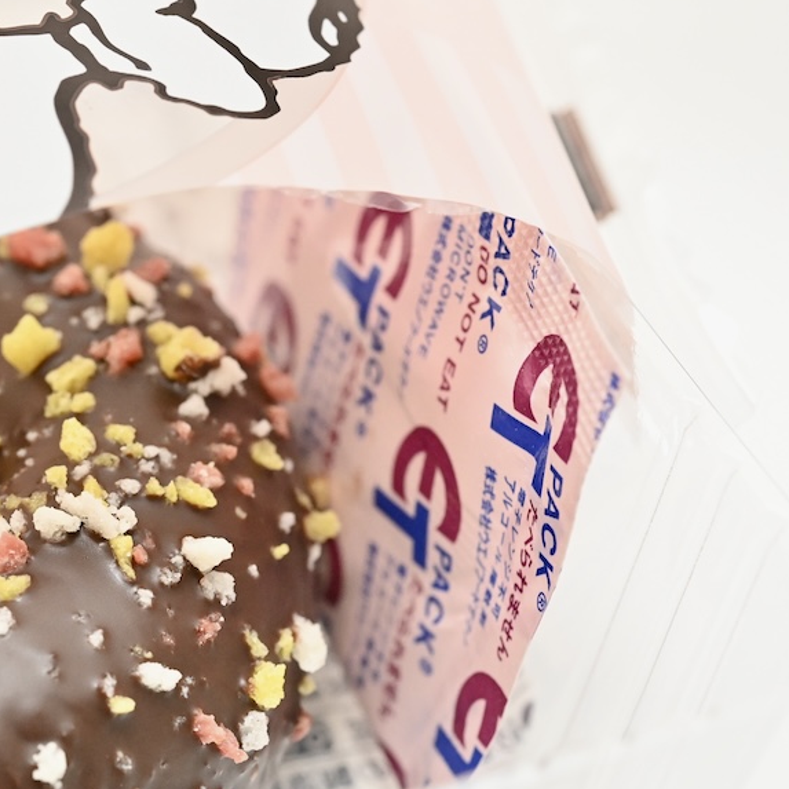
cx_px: 132
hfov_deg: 19.3
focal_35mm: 89
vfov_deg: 19.5
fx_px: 2295
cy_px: 452
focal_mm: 60
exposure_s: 1/200
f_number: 10
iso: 6400
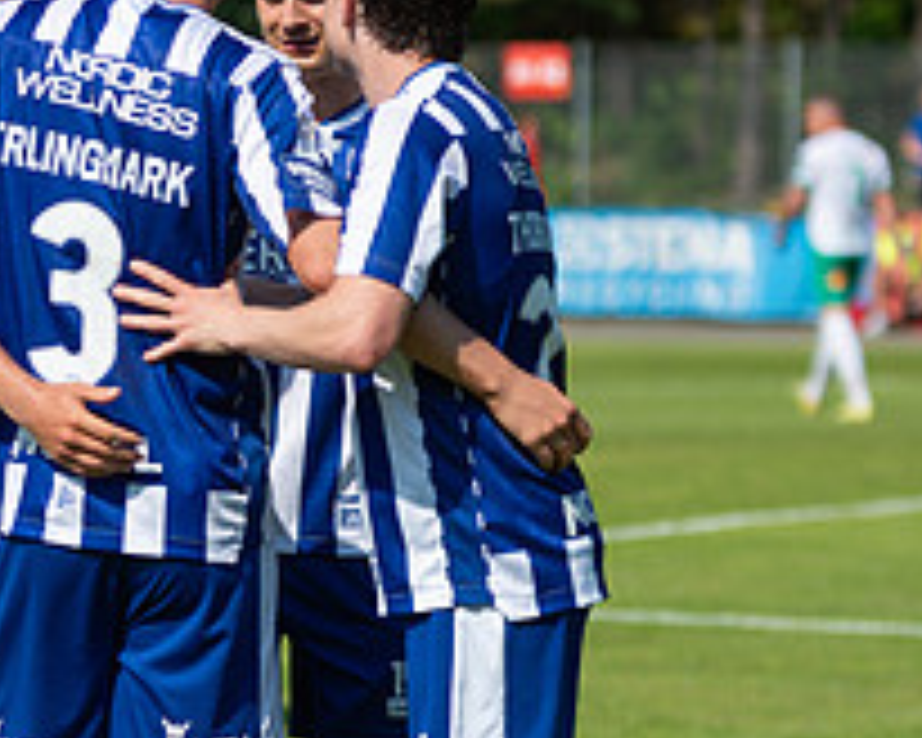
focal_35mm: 278
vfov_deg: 5.6
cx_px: 153
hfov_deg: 6.9
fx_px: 7586
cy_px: 468
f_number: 3.2
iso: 100
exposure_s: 1/2000
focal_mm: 105
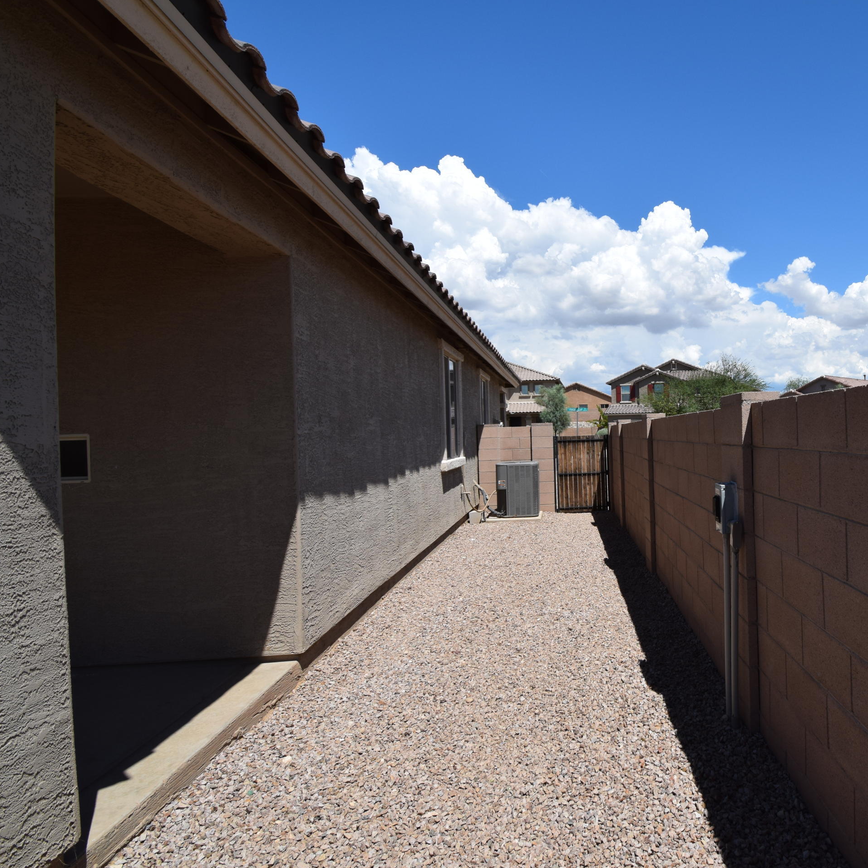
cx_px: 633
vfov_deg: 74.8
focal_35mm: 20
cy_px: 433
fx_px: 567
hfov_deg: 70.6
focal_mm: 10
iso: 200
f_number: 10
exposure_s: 1/400
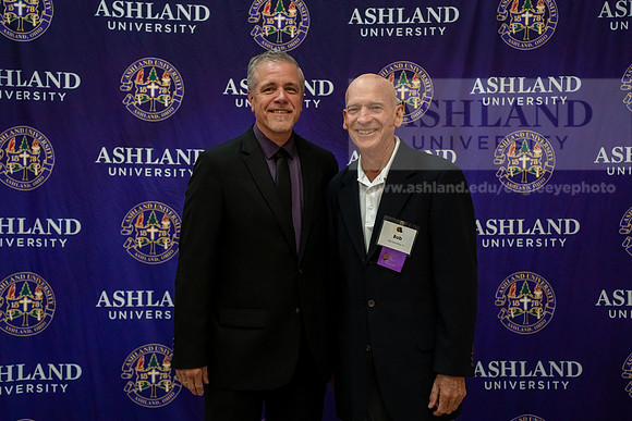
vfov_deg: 27.8
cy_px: 211
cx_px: 306
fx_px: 853
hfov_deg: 40.7
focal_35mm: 49
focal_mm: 47
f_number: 2.8
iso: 5000
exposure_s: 1/400
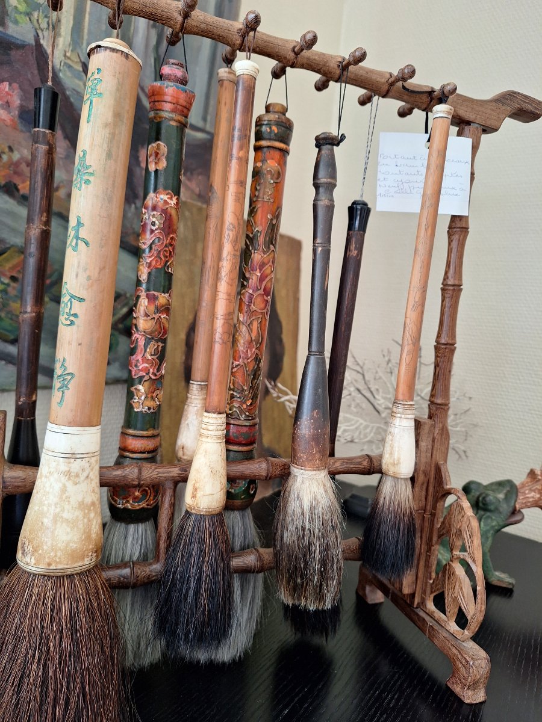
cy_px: 361
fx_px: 480
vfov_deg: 73.9
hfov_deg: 58.9
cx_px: 271
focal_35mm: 23
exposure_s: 1/50
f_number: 1.8
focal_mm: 5.54
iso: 125
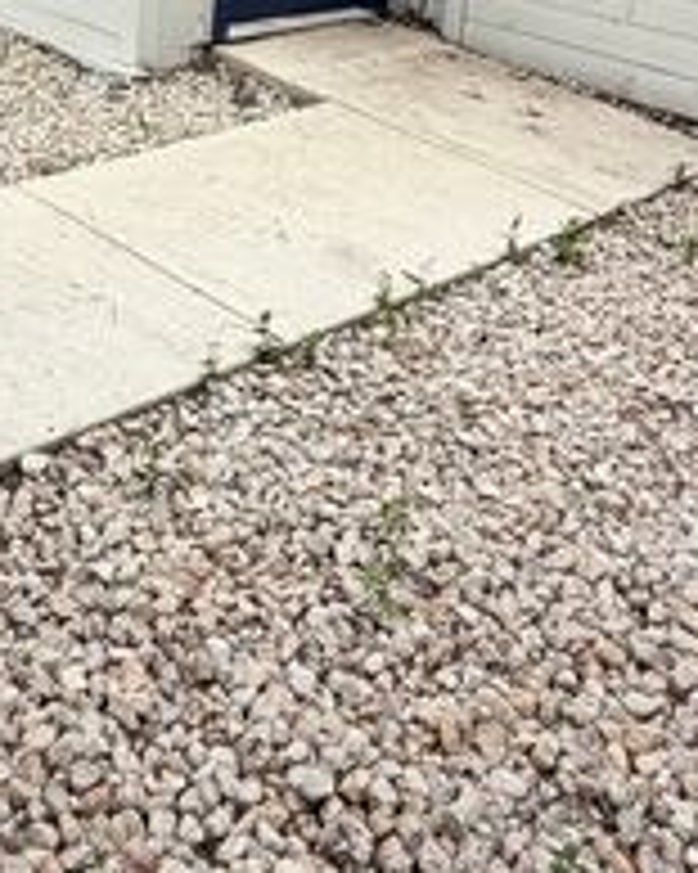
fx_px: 1215
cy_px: -92
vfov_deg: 34.1
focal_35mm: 47
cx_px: 135
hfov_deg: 31.2
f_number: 2.2
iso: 40
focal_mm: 2.22
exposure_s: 1/770
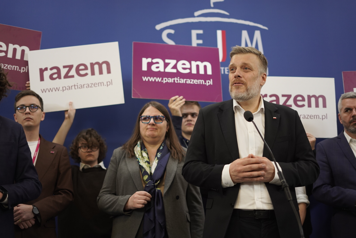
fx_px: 495
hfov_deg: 39.6
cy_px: 119
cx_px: 178
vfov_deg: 27.0
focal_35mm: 50
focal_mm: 50
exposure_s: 1/640
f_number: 1.8
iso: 1250
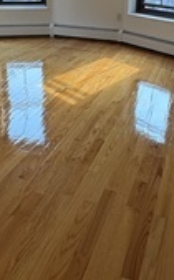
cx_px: 79
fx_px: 335
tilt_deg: -15.7
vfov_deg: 43.3
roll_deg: -0.1
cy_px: 58
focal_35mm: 44
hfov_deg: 29.1
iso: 80
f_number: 2.2
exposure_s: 1/120
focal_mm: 2.22
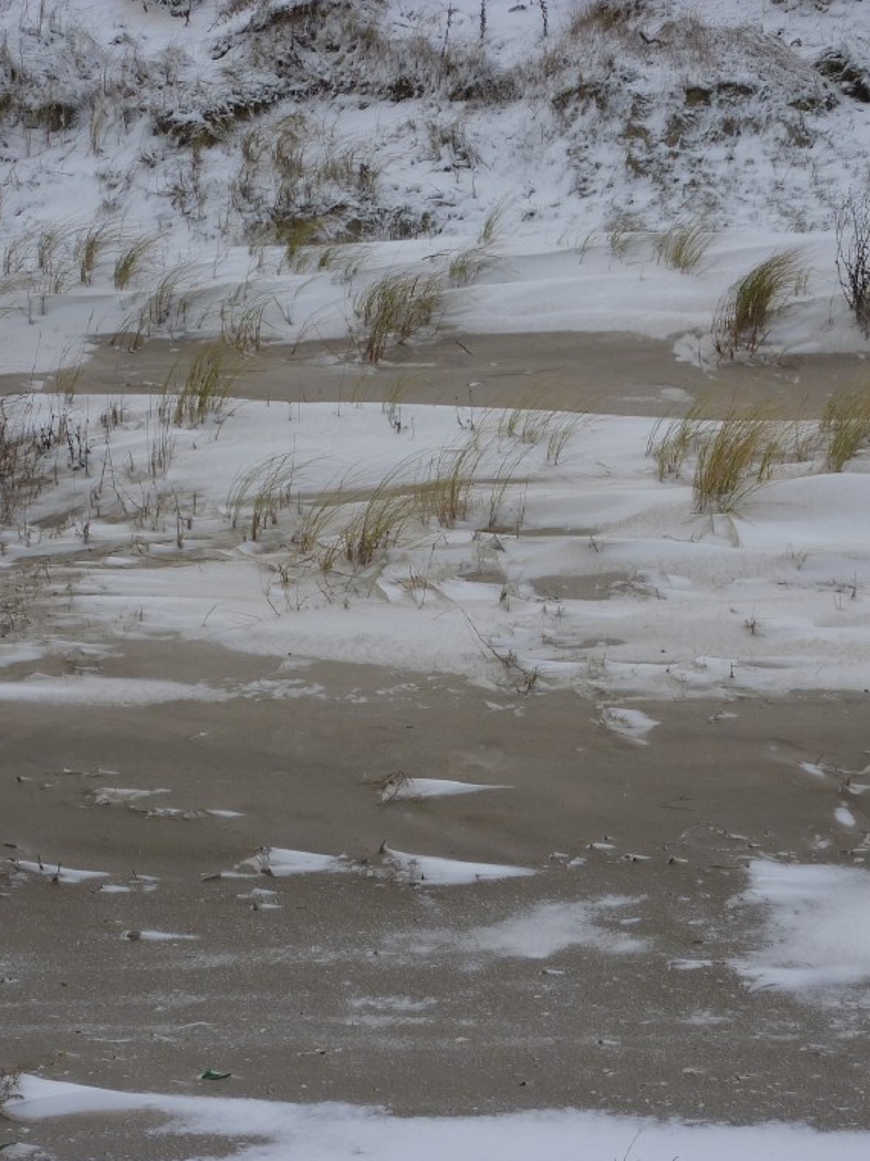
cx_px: 541
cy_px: 577
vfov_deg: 35.5
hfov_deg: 26.9
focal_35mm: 54
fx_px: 1810
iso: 80
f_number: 4
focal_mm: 6.5
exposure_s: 1/160
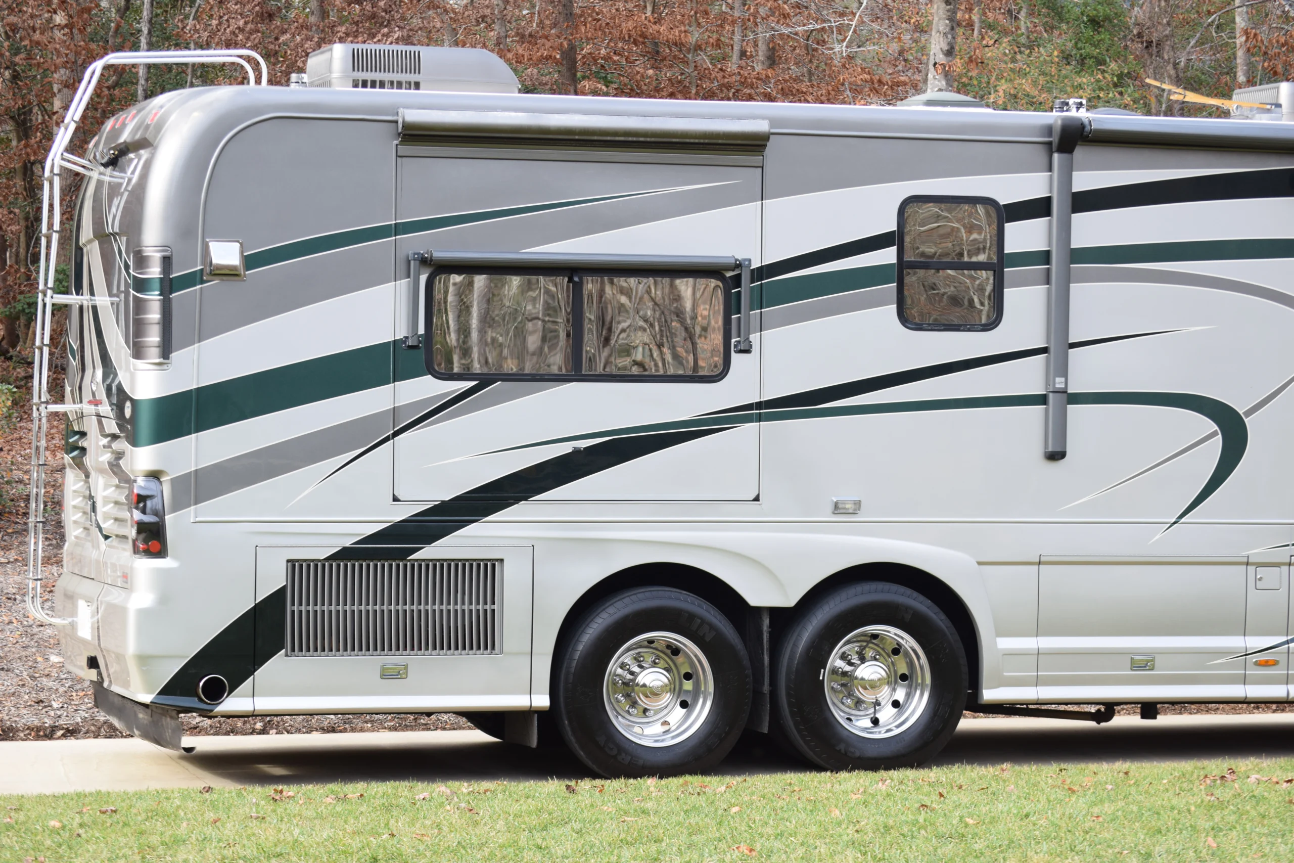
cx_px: 647
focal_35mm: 99
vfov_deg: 13.8
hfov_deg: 20.6
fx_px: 3558
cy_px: 432
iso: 400
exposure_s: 1/250
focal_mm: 66
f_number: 8
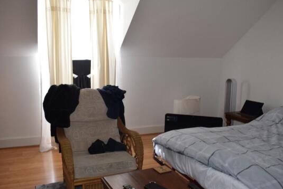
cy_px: 113
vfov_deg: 39.9
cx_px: 143
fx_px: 260
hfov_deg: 57.2
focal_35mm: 33
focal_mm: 18
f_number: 5
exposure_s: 1/100
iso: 800
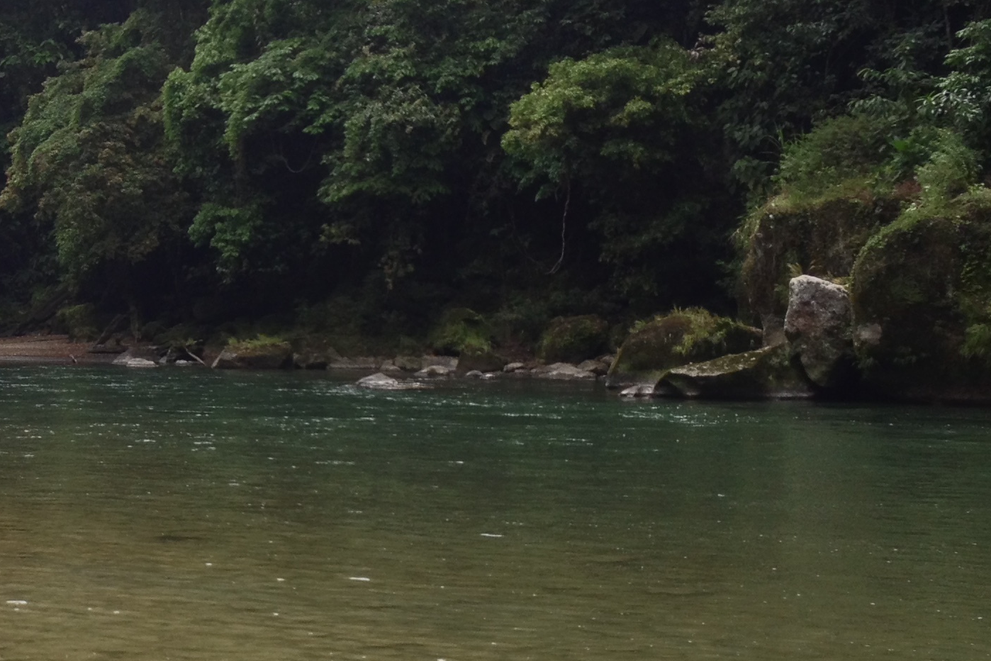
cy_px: 332
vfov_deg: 16.1
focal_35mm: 85
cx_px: -24
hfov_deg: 22.9
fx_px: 2340
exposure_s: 1/613
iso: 50
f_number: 2.4
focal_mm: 4.28
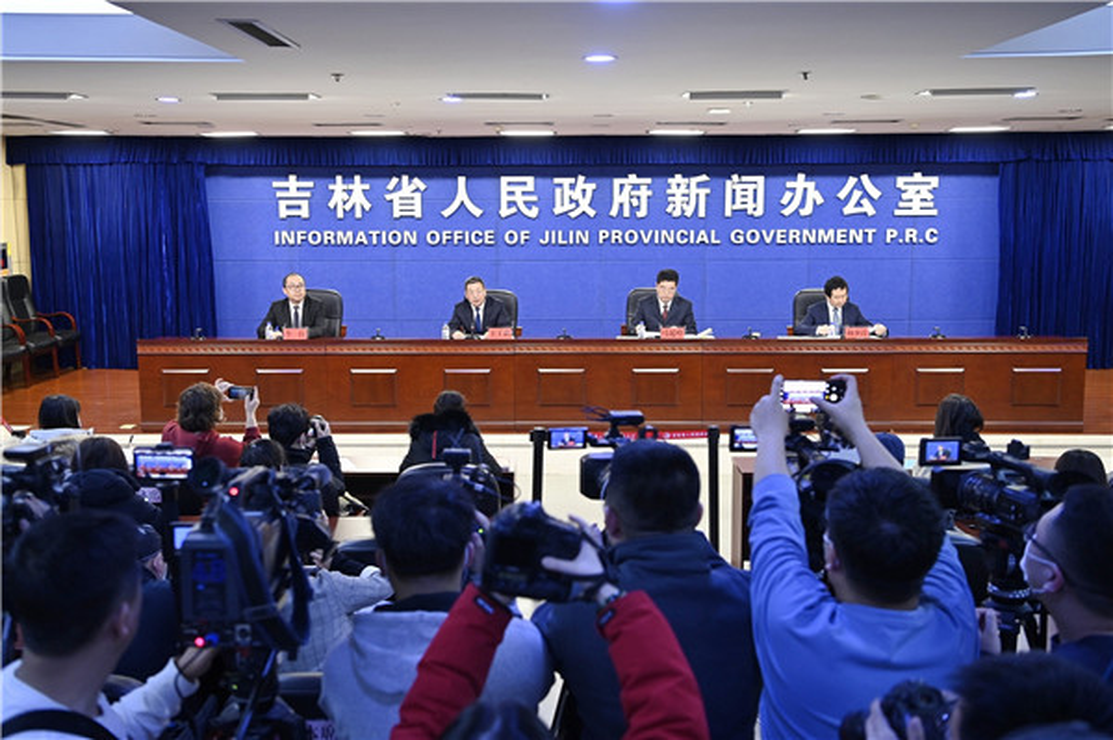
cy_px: 370
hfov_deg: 50.7
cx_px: 556
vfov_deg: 35.0
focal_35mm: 38
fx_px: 1174
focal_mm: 38
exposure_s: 1/100
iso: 1250
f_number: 3.5
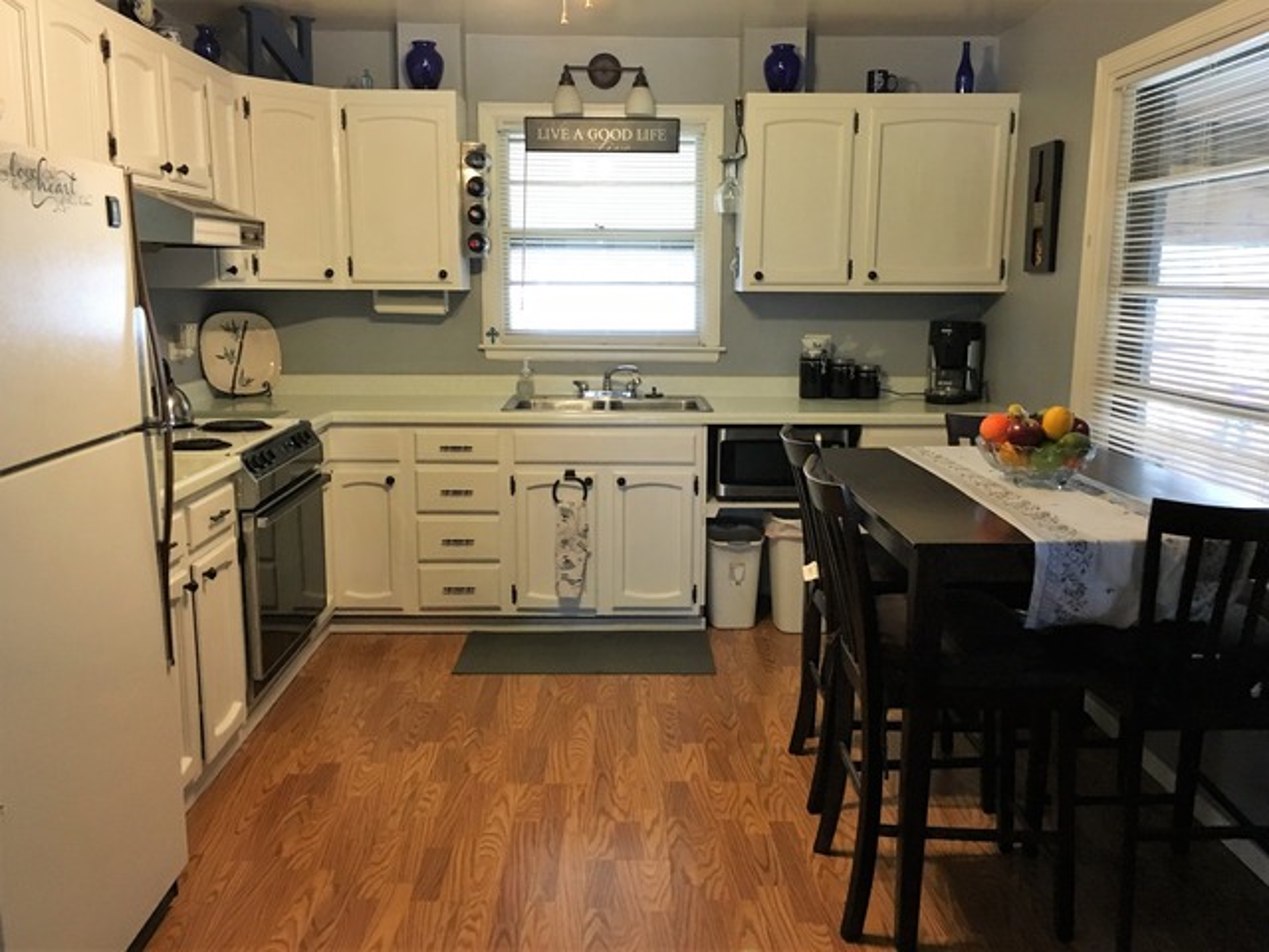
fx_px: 1063
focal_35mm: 29
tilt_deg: -10.1
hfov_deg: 61.7
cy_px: 476
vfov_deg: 48.2
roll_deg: +1.5
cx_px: 634
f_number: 2.2
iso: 200
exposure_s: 1/30
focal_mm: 4.15
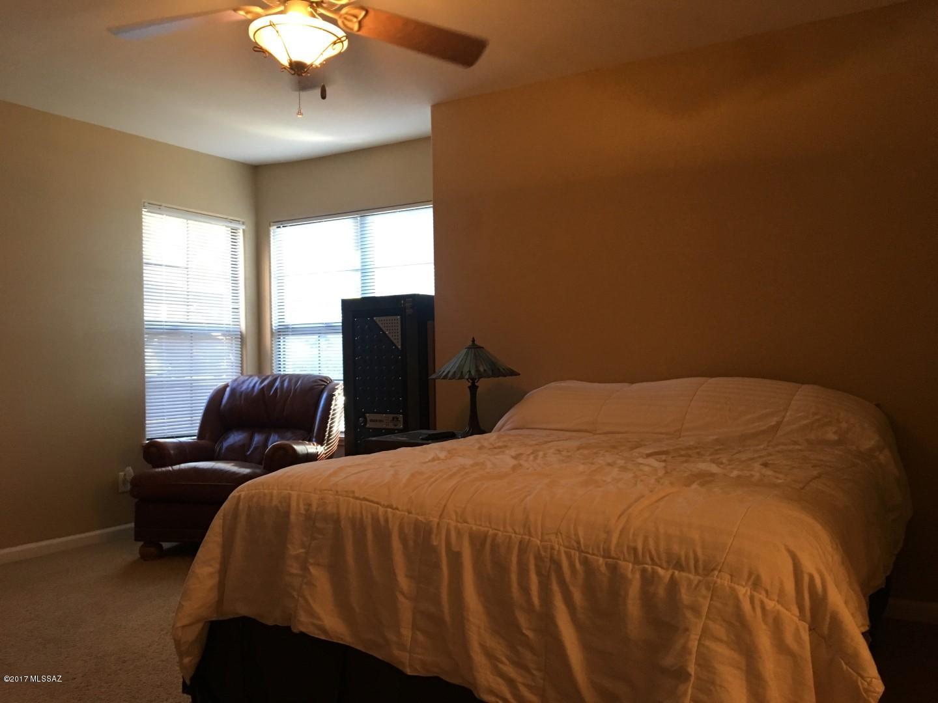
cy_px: 352
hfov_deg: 61.7
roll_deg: +2.2
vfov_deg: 48.2
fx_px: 786
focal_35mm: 29
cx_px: 469
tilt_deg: +1.0
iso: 100
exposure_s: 1/30
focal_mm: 4.15
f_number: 2.2
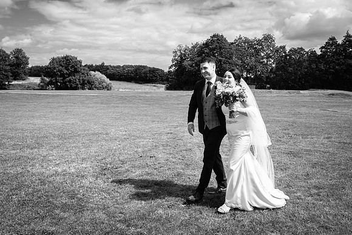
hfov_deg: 58.6
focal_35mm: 32
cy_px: 98
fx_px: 313
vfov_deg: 41.0
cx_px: 190
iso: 160
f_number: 4
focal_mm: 16
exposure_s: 1/500
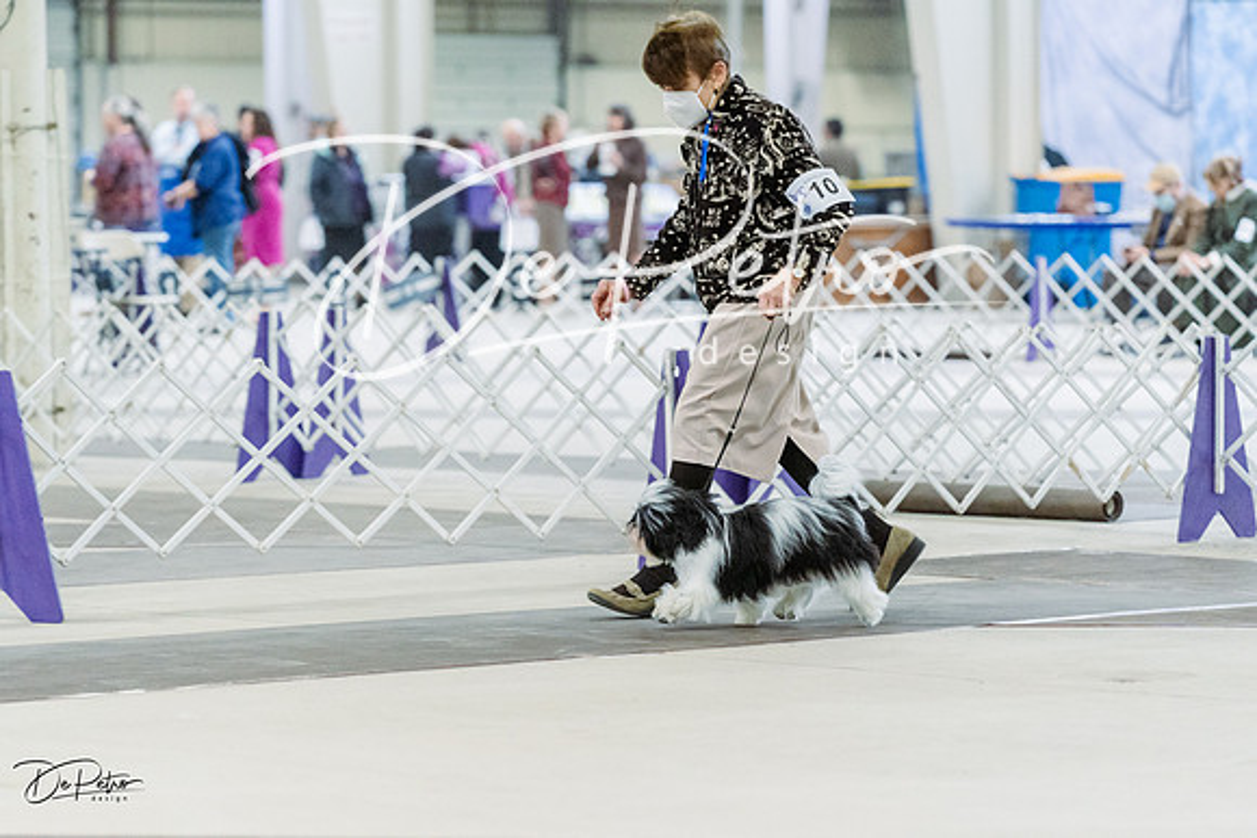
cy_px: 419
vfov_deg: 8.4
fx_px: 5727
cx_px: 628
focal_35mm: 164
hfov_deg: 12.5
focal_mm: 164
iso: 6400
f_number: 4.5
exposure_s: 1/320
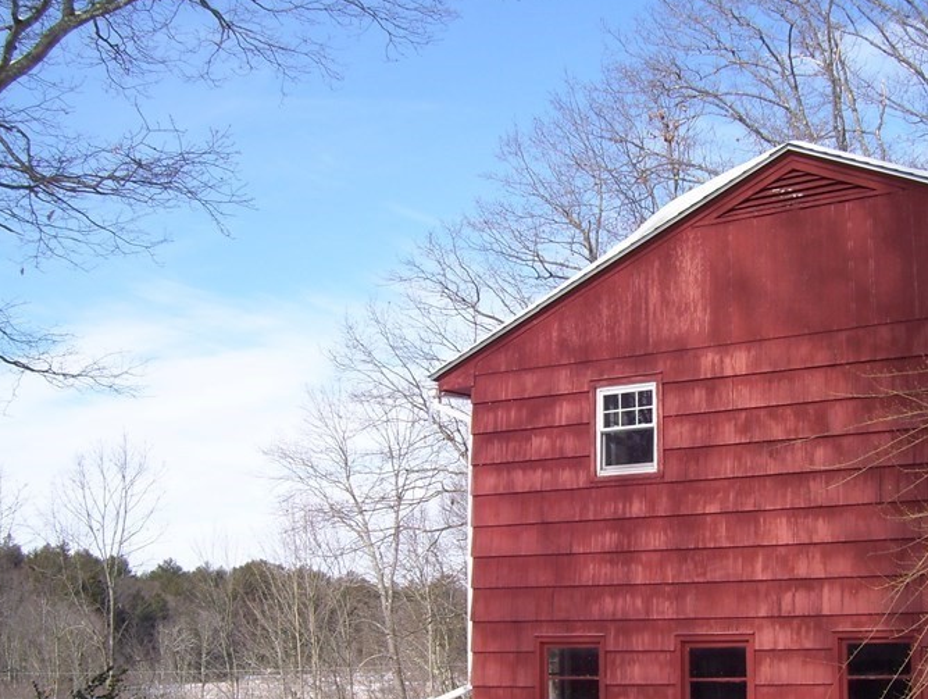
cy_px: 457
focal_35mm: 55
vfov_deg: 26.5
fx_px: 1477
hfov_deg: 34.6
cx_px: 597
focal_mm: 6
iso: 80
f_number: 4.8
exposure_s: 1/400
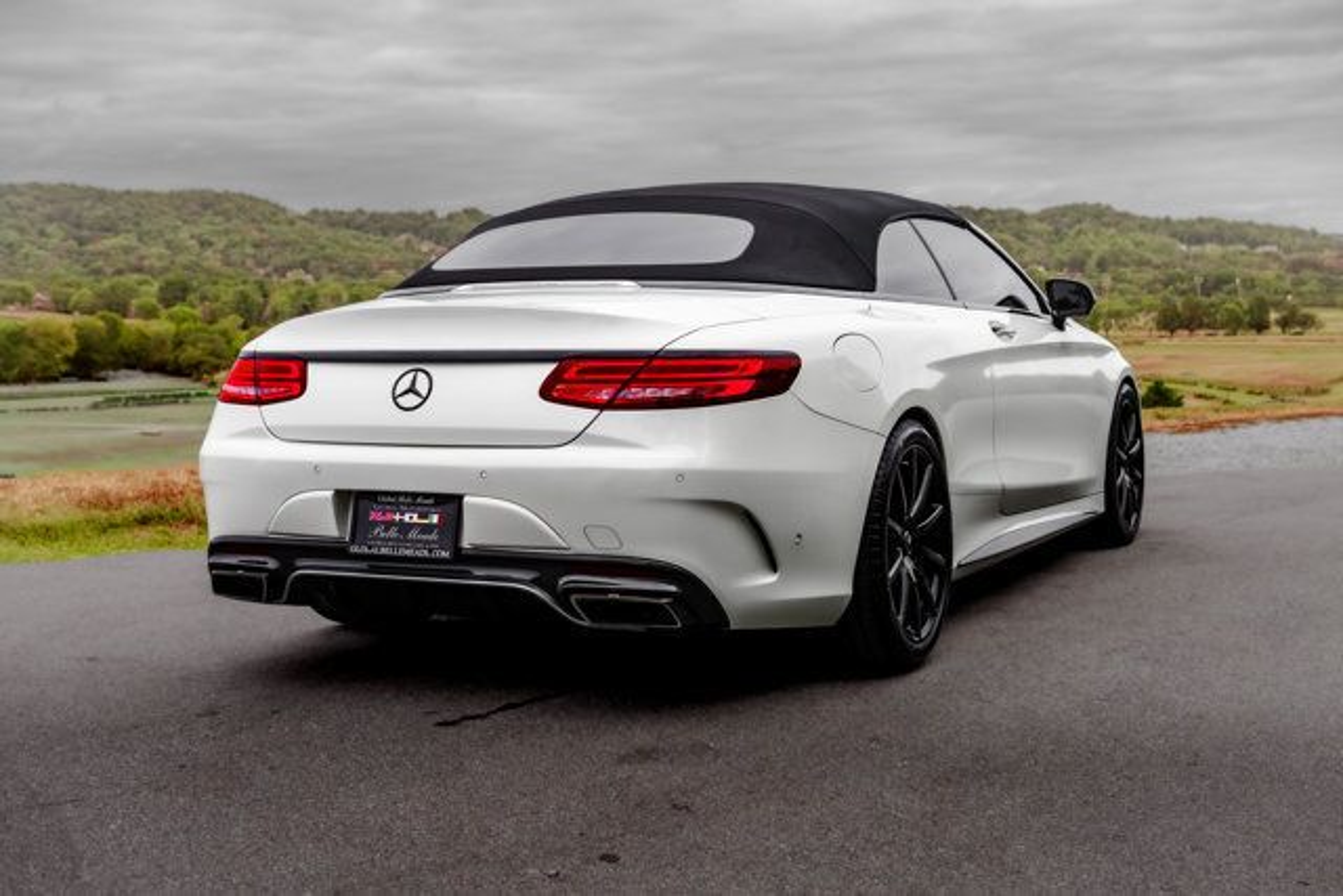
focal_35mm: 48
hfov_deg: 41.1
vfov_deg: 28.1
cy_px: 448
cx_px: 672
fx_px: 1793
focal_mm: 46
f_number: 5.6
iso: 640
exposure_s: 1/400
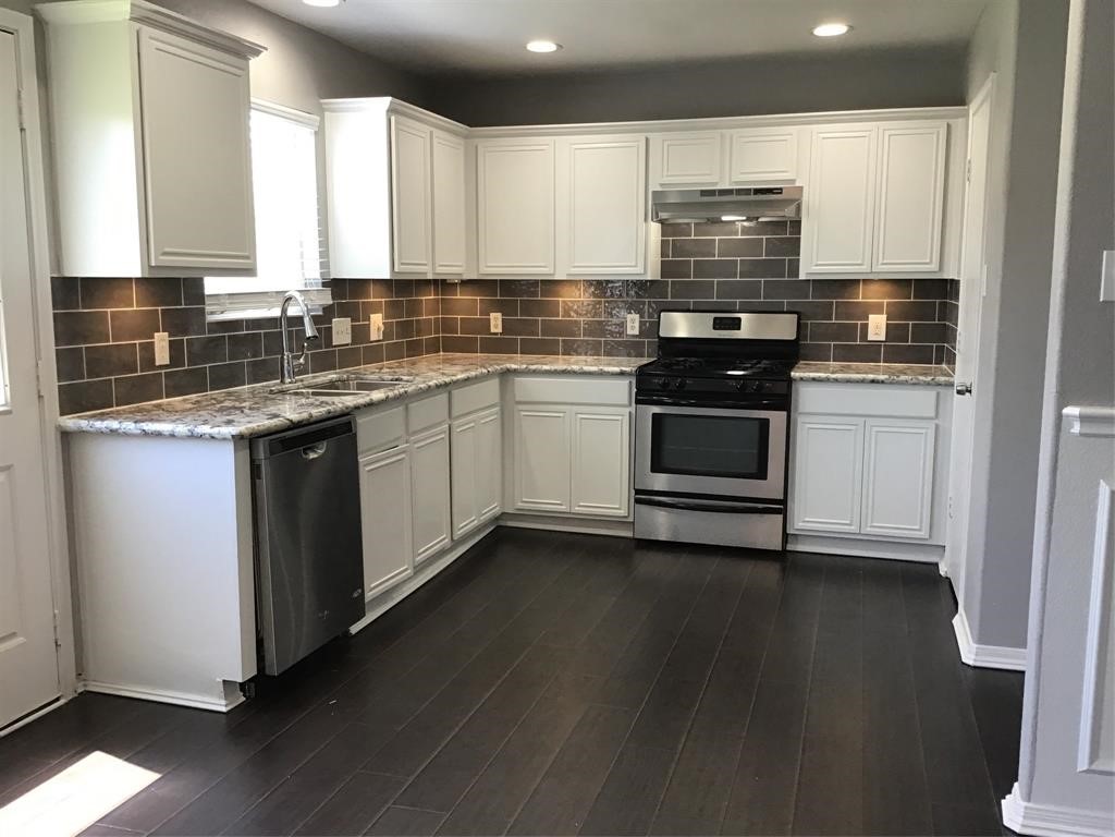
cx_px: 558
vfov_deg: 45.4
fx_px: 999
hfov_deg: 58.4
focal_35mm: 31
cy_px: 418
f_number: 2.4
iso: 32
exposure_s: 1/30
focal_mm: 3.3
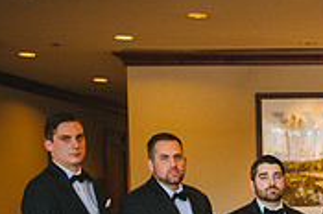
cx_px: 412
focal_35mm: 103
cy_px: 257
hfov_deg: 18.6
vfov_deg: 12.9
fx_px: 922
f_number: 3.5
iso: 1600
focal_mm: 31
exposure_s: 1/320
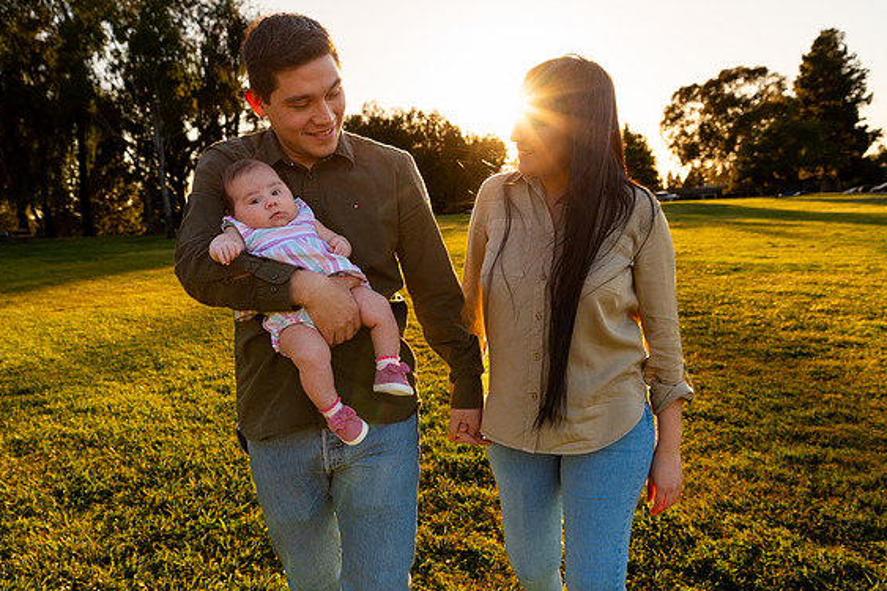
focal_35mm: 33
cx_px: 436
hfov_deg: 57.2
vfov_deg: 39.9
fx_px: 813
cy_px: 289
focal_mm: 32
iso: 64
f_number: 5.6
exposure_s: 1/320
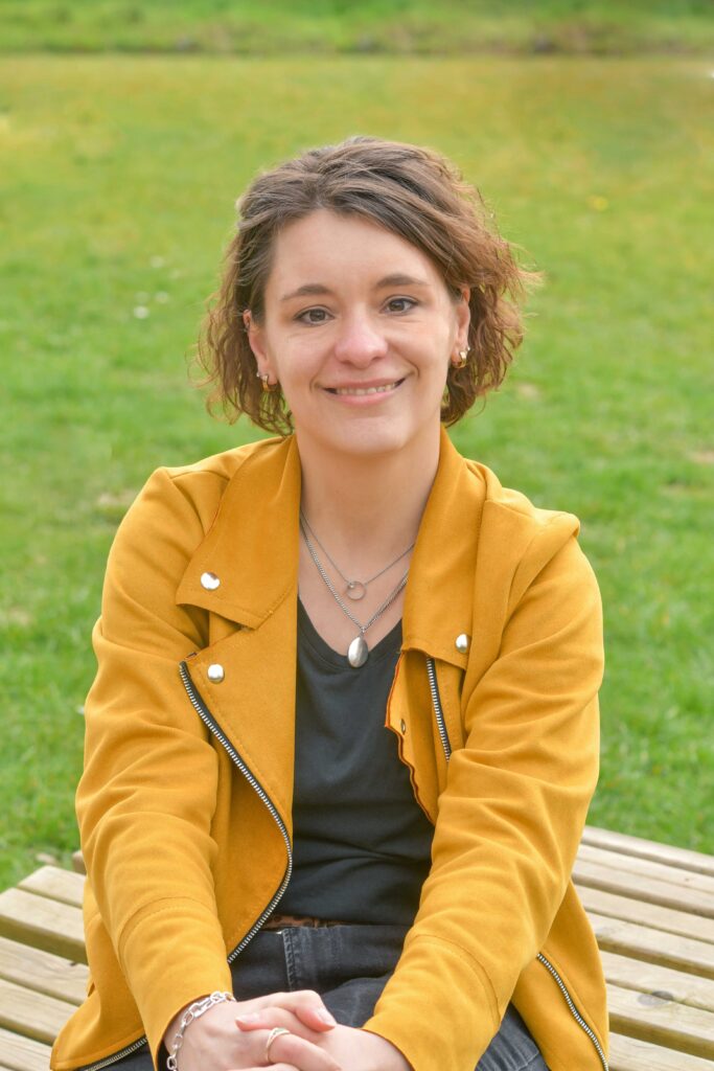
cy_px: 536
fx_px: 3122
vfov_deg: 19.5
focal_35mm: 105
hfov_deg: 13.0
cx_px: 357
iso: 200
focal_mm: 70
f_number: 5.6
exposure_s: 1/200
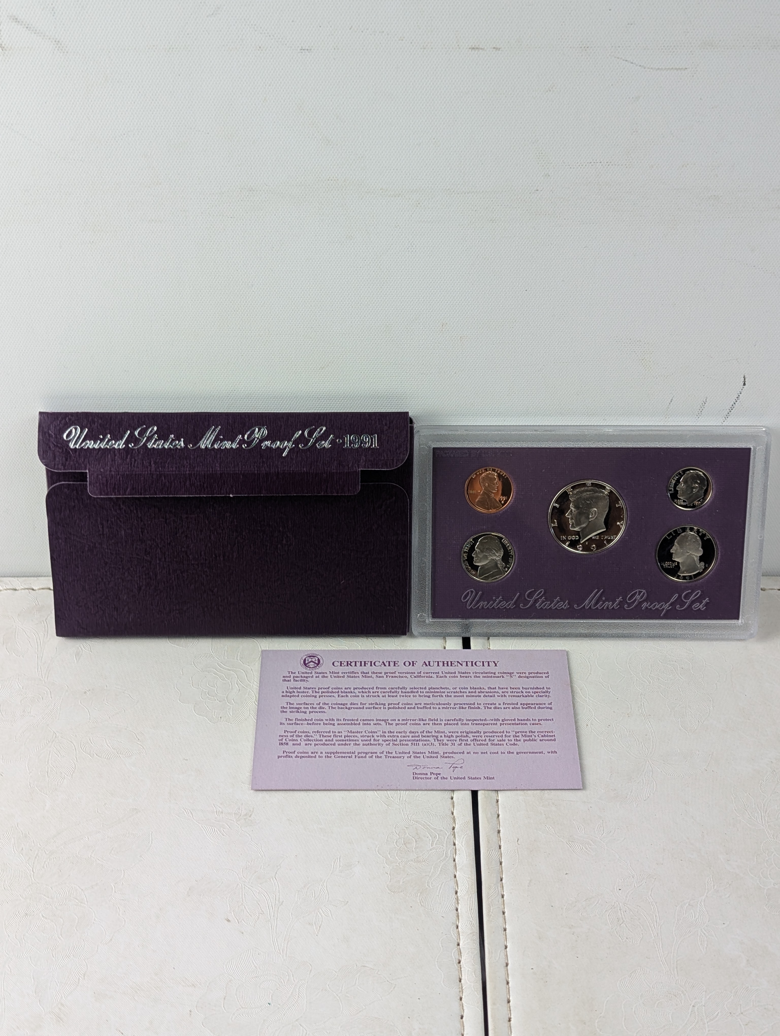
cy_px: 518
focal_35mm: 49
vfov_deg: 38.9
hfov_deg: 29.7
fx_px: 1468
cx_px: 390
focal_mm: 6.9
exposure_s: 1/40
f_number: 1.68
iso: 31
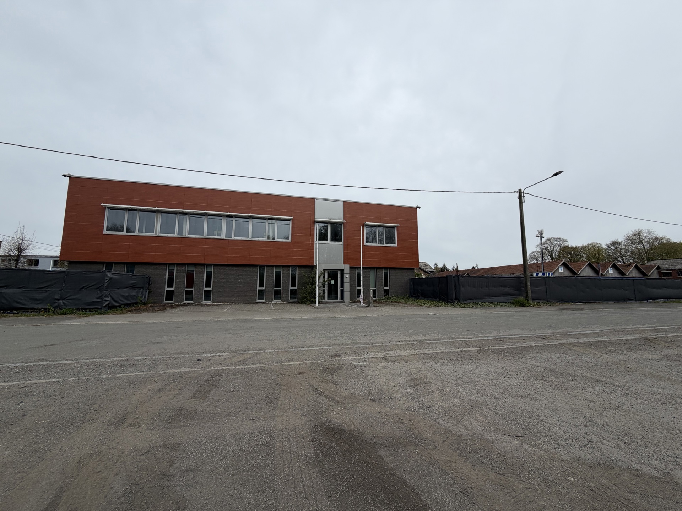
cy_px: 256
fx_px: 276
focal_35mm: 14
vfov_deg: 85.7
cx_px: 341
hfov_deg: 102.1
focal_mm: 2.22
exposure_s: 1/770
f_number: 2.2
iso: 25
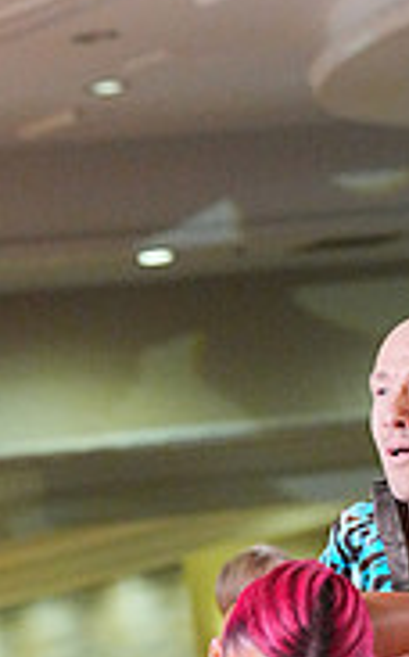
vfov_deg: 5.3
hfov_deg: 3.3
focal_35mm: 398
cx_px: 346
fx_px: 7115
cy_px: 840
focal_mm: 123
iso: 8000
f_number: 5
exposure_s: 1/400
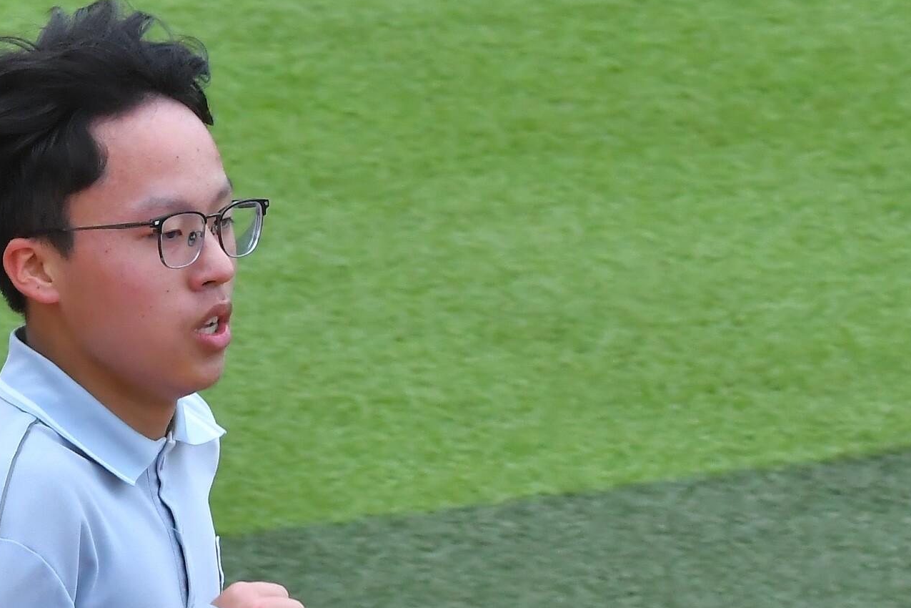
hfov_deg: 2.1
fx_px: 25000
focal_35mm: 988
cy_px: 446
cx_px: 436
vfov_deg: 1.4
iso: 1000
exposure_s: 1/500
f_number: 11
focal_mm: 210
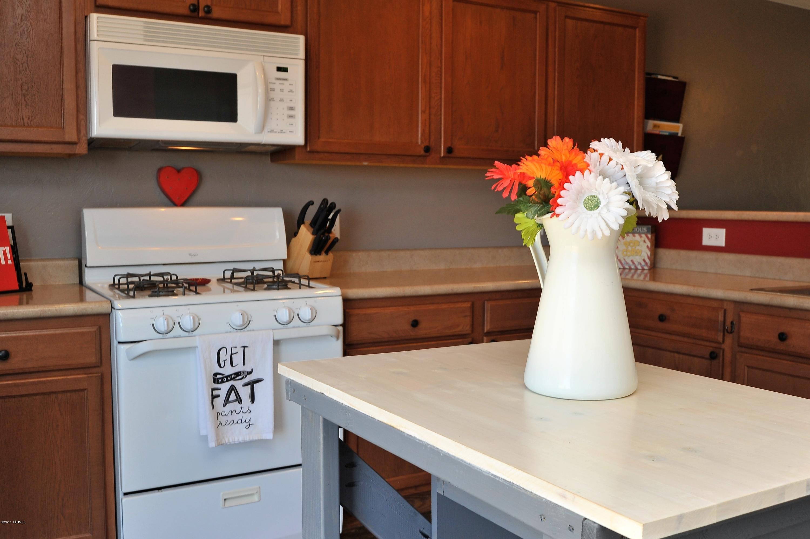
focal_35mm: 35
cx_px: 405
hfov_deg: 54.5
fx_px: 787
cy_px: 270
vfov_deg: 37.8
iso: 640
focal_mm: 35
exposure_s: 1/30
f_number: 10
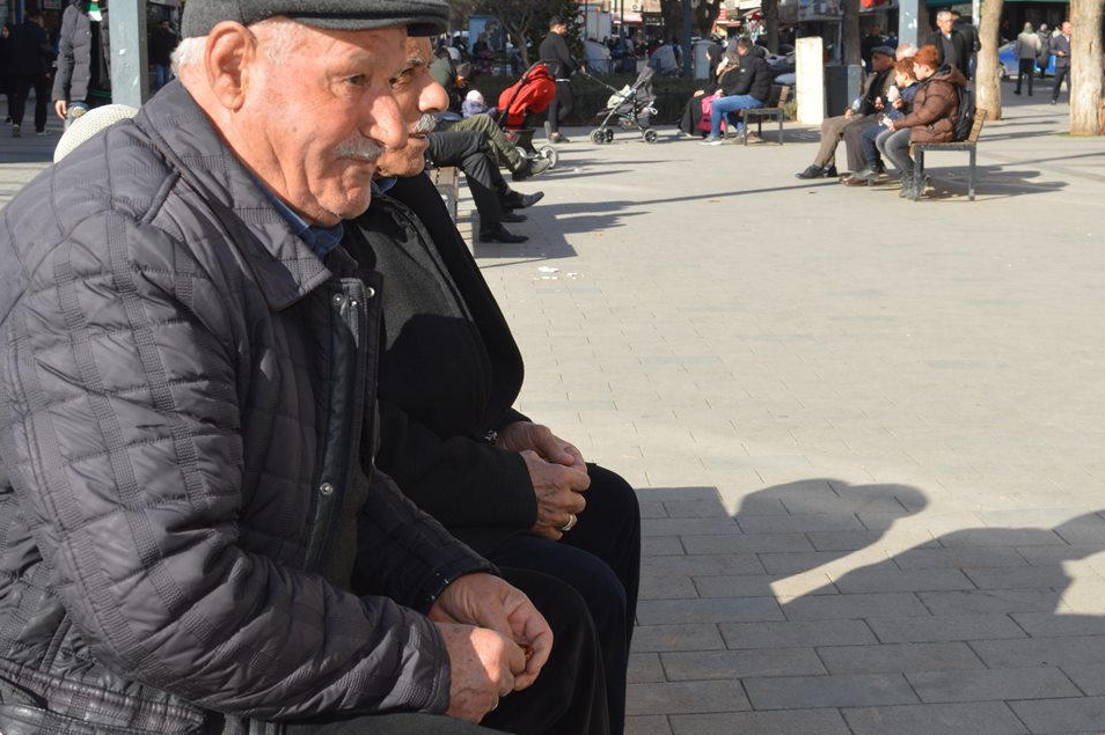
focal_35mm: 54
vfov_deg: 25.1
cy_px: 307
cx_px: 651
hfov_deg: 37.0
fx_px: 1648
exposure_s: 1/200
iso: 100
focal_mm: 25
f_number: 8
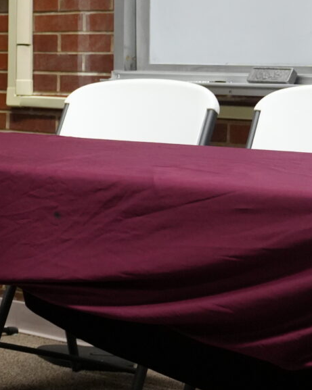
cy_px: 63
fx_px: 1386
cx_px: -221
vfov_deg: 15.9
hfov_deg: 12.0
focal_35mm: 120
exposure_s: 1/160
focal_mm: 36
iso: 4000
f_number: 4
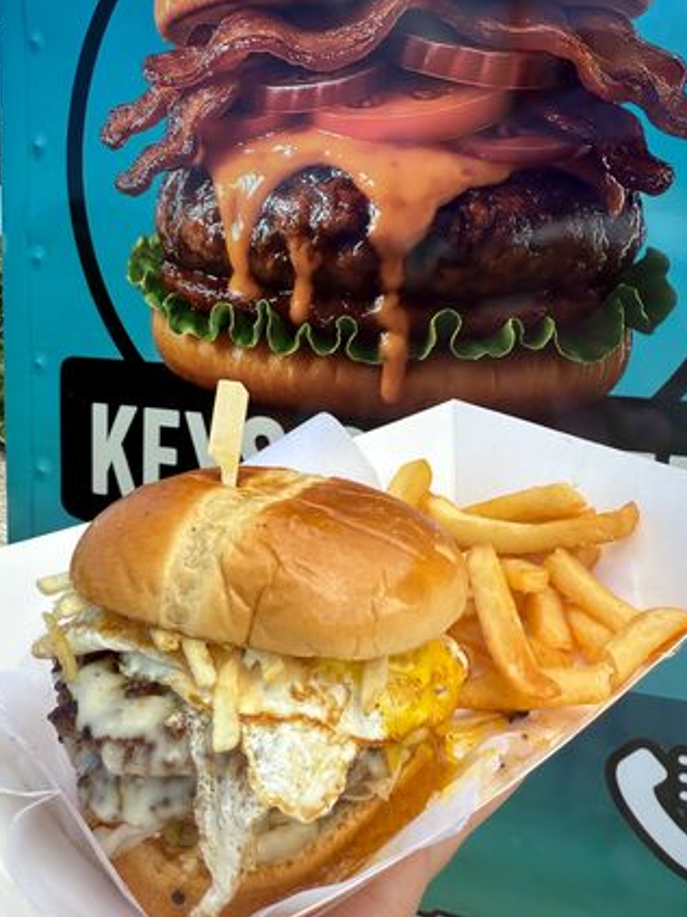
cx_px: 373
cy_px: 445
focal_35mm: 28
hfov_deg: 49.7
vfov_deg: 63.4
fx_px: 741
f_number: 2.2
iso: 40
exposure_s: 1/975
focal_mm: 2.22
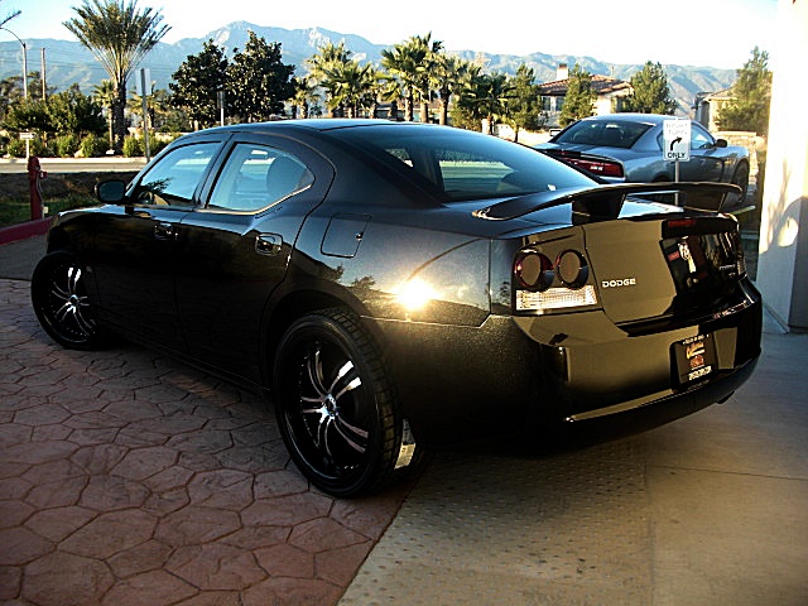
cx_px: 404
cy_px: 303
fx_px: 840
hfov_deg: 51.4
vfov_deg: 39.7
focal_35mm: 36
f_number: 2.8
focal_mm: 6.3
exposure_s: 1/125
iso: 50
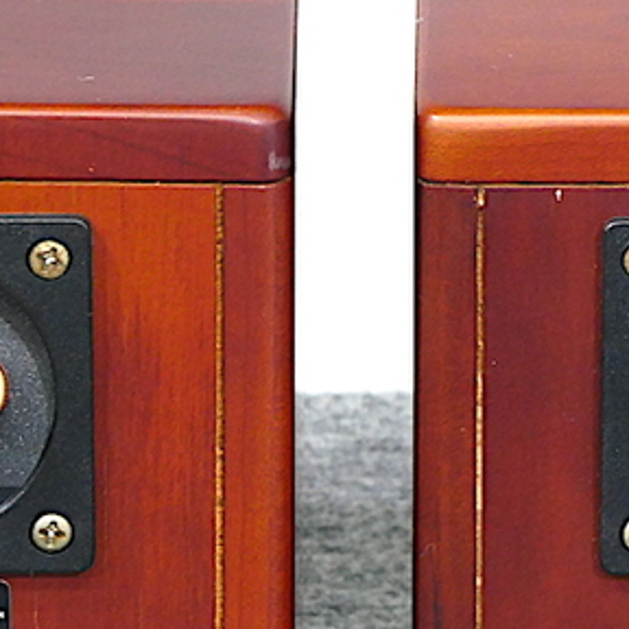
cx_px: 345
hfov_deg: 3.0
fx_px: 12129
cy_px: 404
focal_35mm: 590
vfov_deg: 3.0
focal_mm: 35.8
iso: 200
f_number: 5.6
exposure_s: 1/3.2
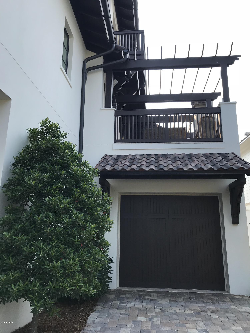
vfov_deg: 63.4
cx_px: 125
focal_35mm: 28
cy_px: 166
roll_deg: -0.5
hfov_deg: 49.7
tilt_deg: +13.4
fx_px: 270
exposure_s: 1/805
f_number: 1.8
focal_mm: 3.99
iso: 20
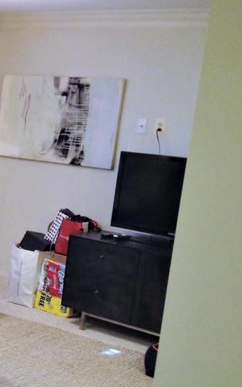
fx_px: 791
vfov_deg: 27.5
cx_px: -138
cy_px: 224
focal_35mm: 75
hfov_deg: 15.8
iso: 160
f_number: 2.4
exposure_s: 1/20
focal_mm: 4.28
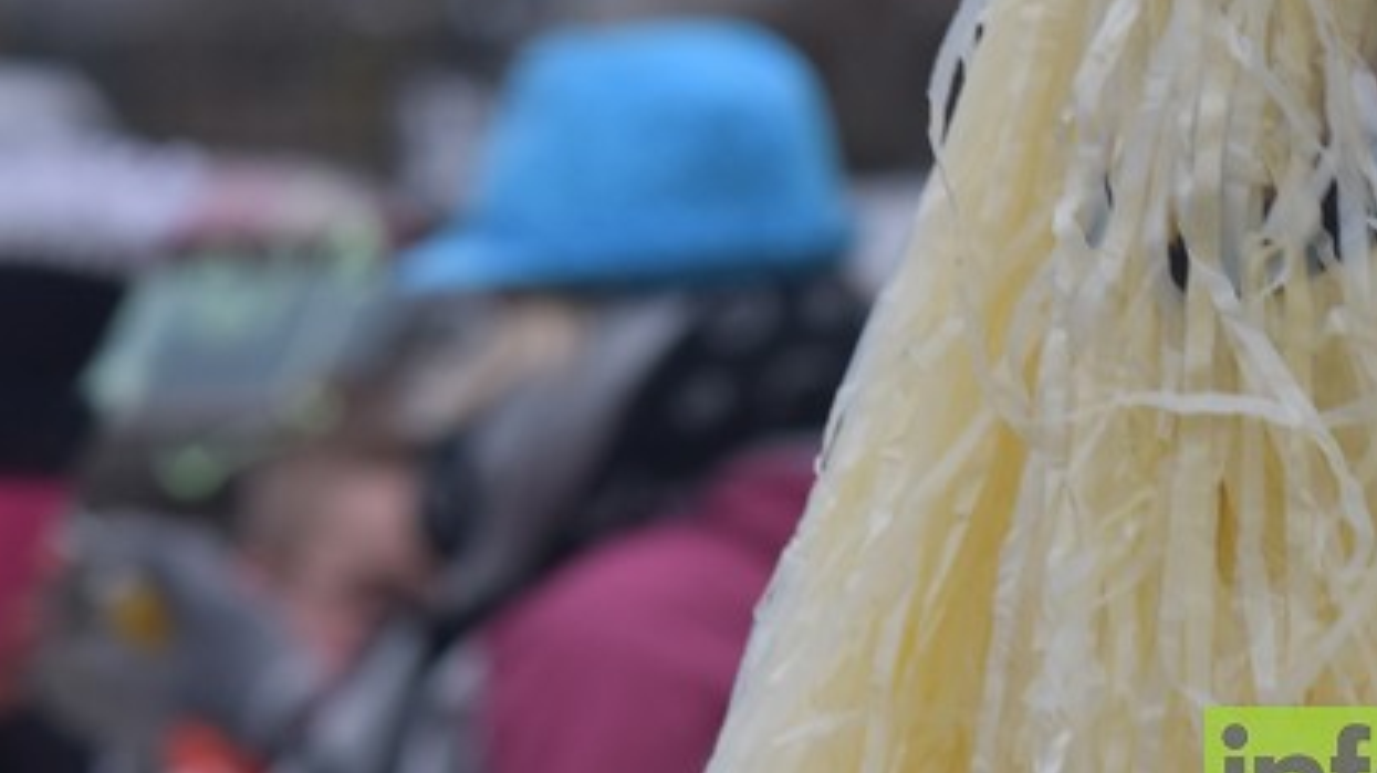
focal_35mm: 357
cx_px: 1370
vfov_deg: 3.4
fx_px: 13029
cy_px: -158
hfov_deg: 6.0
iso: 320
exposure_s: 1/200
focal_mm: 92
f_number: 6.3
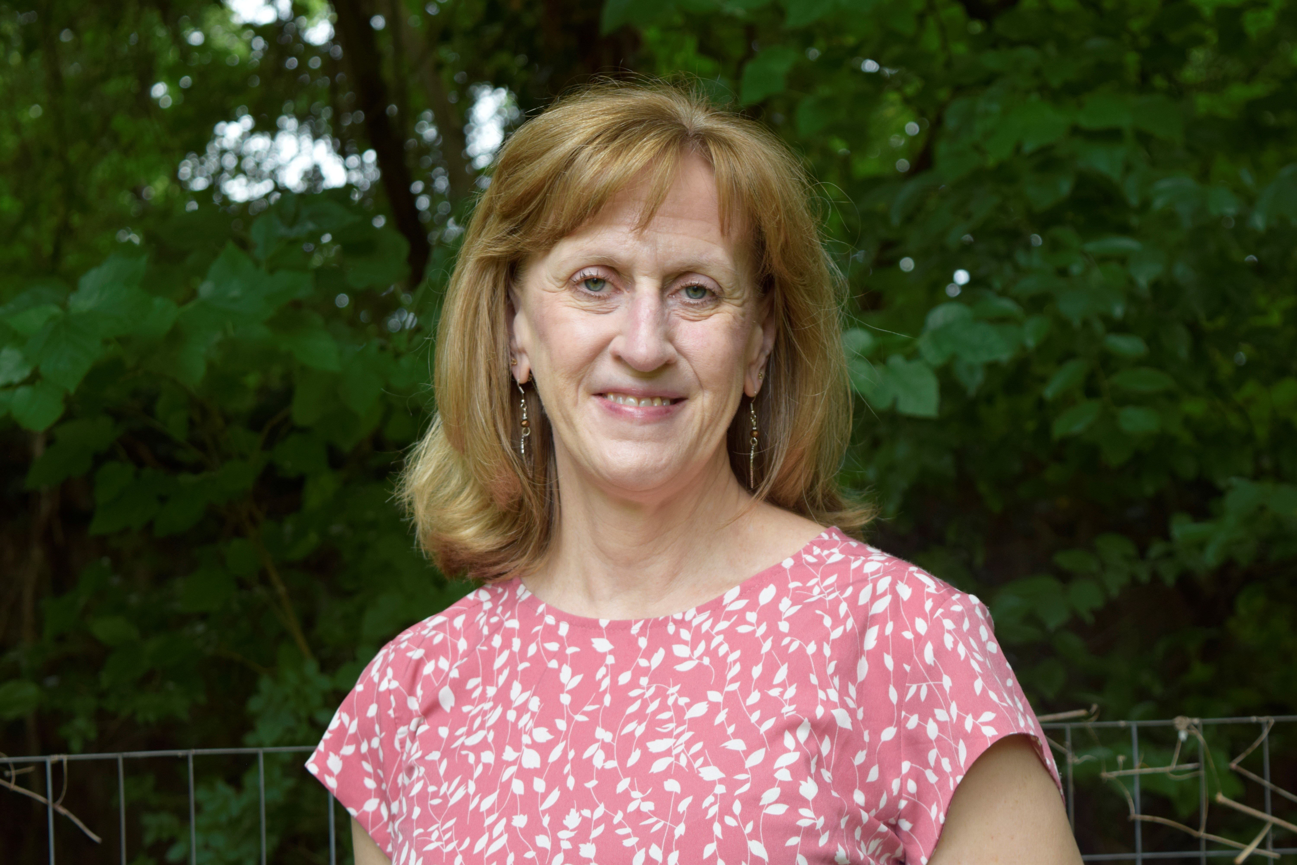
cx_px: 648
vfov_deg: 18.2
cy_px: 432
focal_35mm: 75
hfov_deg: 27.0
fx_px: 2702
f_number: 6.3
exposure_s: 1/160
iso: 400
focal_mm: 50
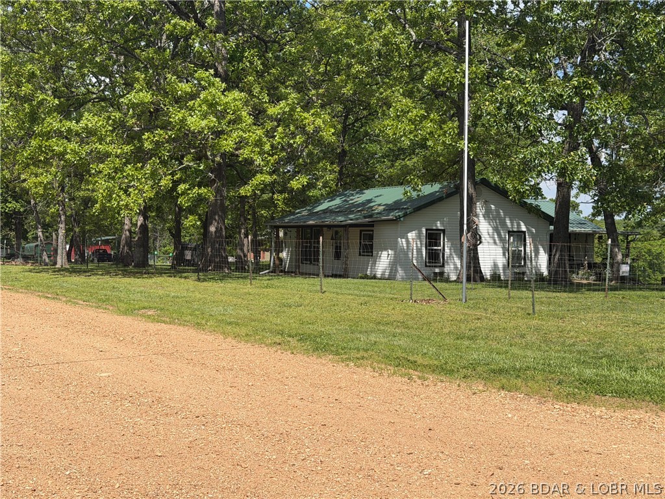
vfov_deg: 30.3
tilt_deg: -1.4
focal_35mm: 48
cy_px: 250
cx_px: 332
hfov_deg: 39.7
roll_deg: -0.2
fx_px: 922
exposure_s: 1/3891
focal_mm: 6.76
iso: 64
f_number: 1.78
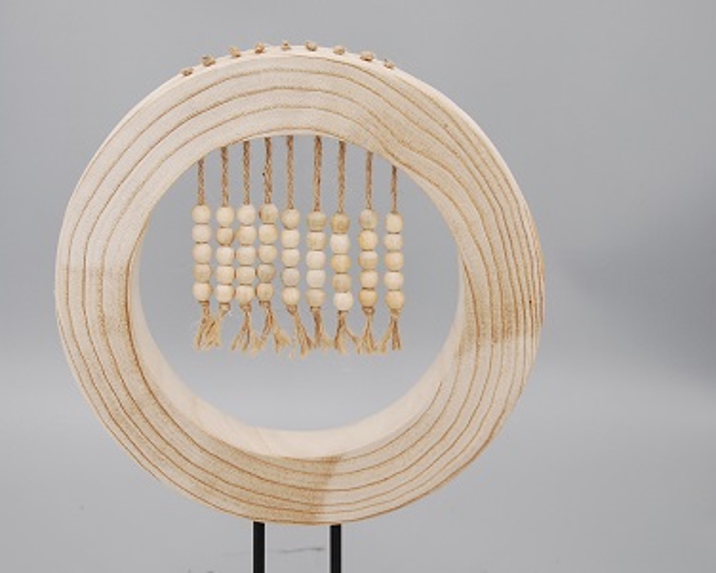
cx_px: 331
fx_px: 1611
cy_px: 341
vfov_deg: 20.2
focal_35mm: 76
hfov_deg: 25.1
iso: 200
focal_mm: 28
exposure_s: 1/160
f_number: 4.5
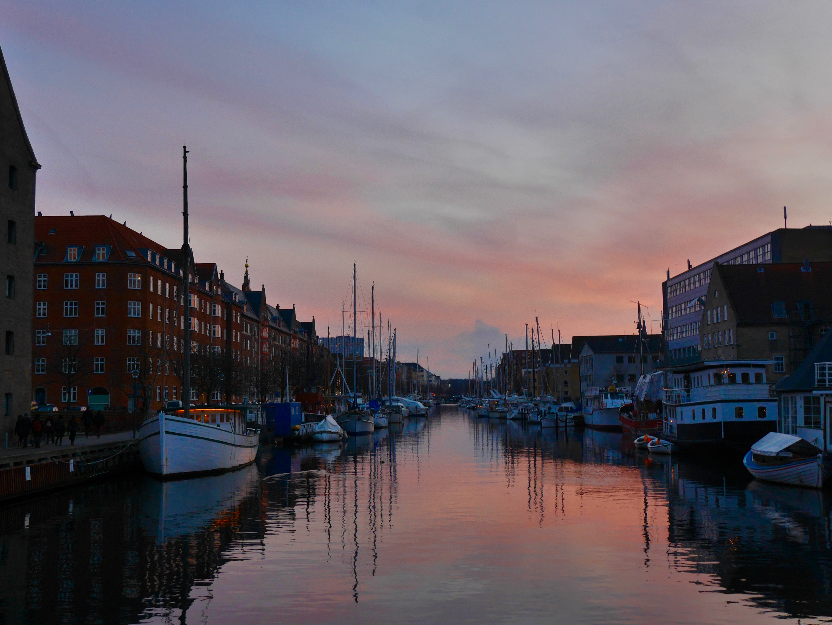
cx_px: 416
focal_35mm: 42
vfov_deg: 34.4
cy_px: 312
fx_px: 1010
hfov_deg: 44.8
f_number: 4.6
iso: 320
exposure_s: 1/60
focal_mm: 21
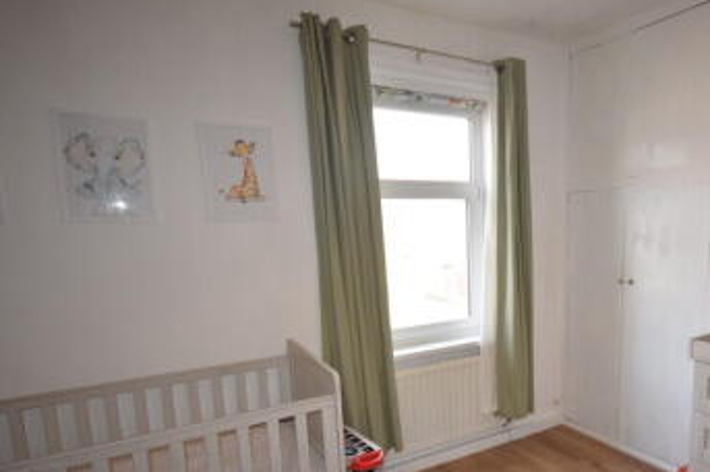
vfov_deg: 50.5
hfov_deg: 69.4
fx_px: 493
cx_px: 476
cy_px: 305
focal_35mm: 25
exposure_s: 1/125
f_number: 5.6
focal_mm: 12
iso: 800
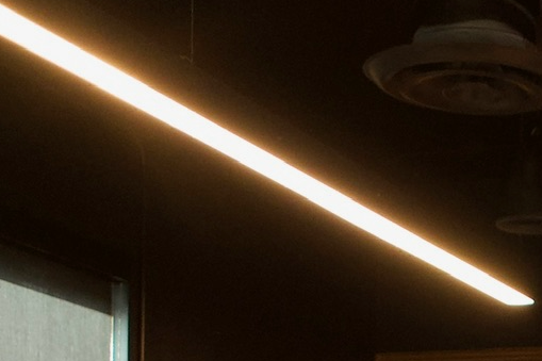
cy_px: 711
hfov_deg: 13.7
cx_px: 1071
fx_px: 1926
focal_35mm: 128
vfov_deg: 10.0
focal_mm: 20
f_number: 3.5
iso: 1000
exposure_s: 1/60
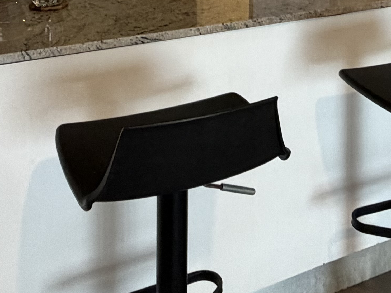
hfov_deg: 34.7
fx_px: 610
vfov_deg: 22.9
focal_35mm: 54
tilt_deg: -3.1
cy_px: -122
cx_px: 301
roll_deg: -0.1
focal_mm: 2.22
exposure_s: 1/60
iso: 400
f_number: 2.2
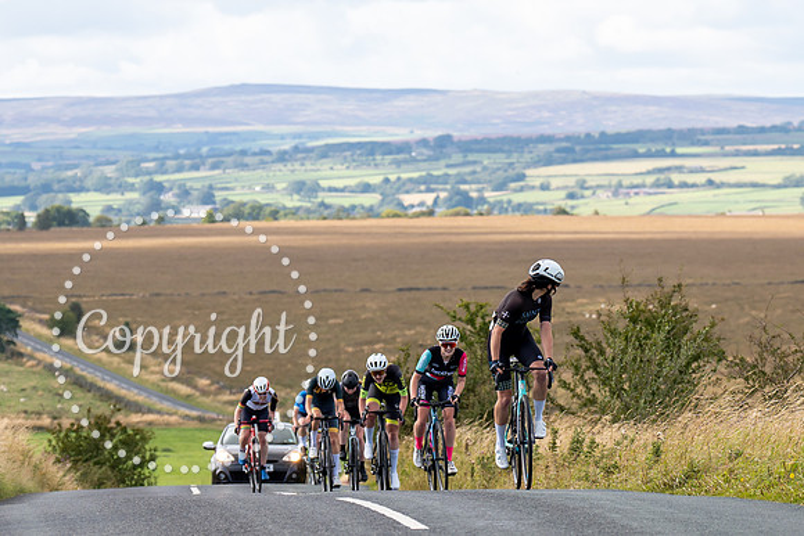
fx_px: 5416
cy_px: 211
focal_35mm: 242
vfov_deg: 5.7
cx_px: 533
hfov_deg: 8.5
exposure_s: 1/800
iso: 100
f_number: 4
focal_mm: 108
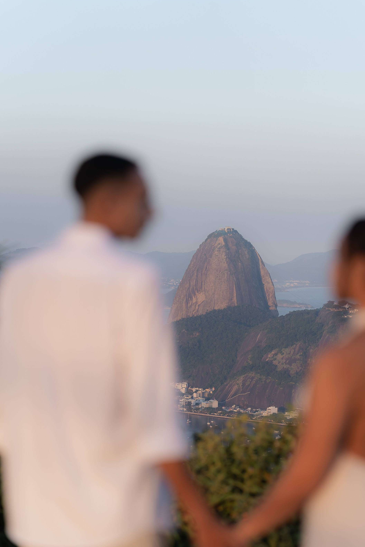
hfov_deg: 13.3
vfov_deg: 19.8
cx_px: 216
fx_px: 1566
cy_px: 280
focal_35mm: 103
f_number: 1.8
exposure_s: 1/1600
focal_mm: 85
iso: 100
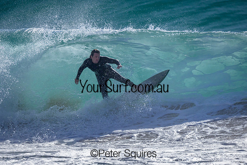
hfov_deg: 2.6
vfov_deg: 1.7
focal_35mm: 800
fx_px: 5490
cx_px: 124
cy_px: 82
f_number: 6.3
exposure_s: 1/2000
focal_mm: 800
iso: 1100
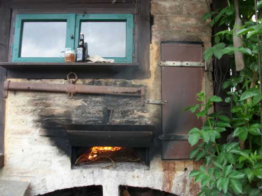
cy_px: 98
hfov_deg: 58.4
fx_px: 235
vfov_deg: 45.4
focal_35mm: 31
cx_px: 131
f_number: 2.9
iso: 80
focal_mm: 5.7
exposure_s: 1/67
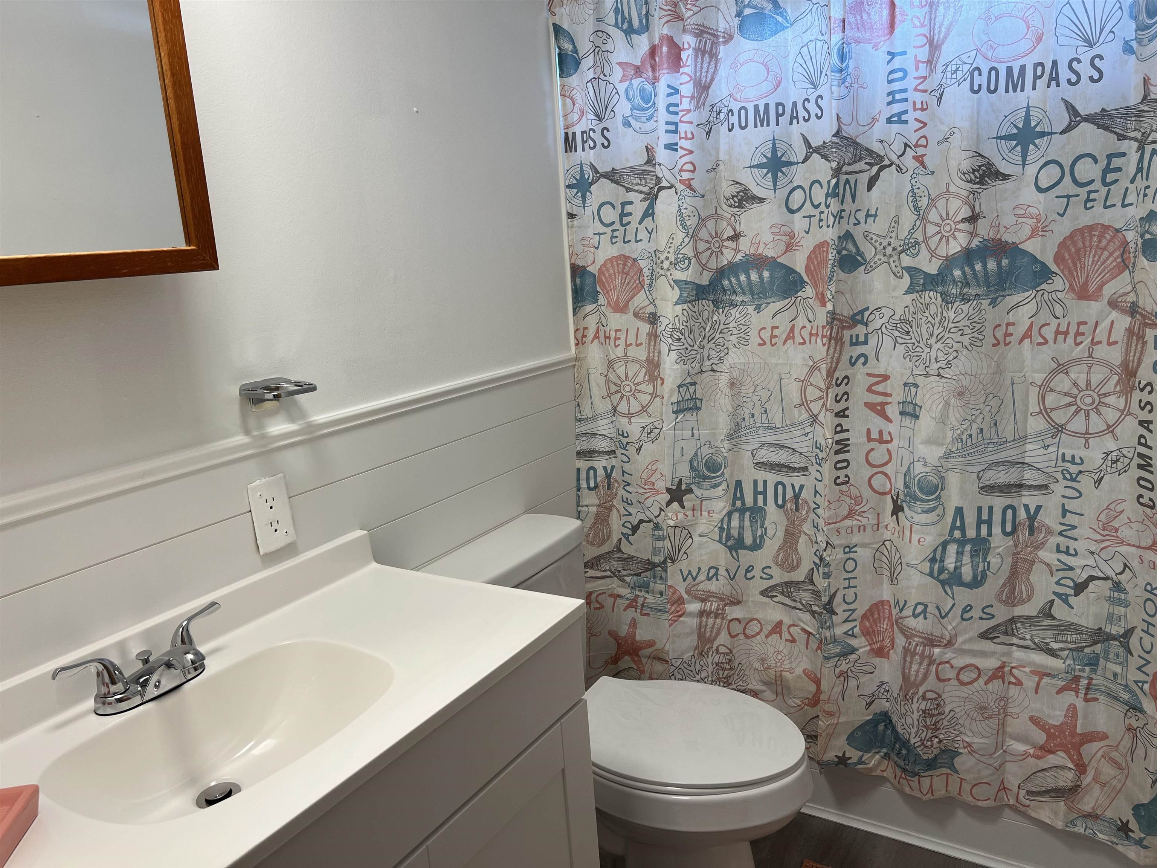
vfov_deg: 53.1
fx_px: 869
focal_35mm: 26
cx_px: 578
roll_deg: +4.1
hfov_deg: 67.3
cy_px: 434
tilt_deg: -13.1
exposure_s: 1/61
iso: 40
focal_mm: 5.7
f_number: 1.5
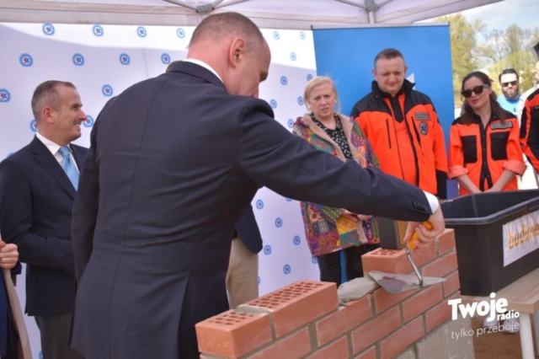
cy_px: 180
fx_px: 606
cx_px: 270
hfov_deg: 47.9
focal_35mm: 40
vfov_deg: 33.0
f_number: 4.5
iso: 400
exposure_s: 1/1250
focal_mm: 27
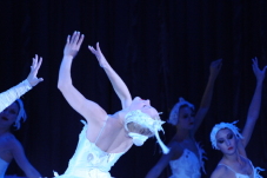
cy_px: 169
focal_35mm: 573
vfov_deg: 2.4
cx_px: 114
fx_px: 4247
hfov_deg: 3.6
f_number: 4
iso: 1600
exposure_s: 1/400
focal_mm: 200
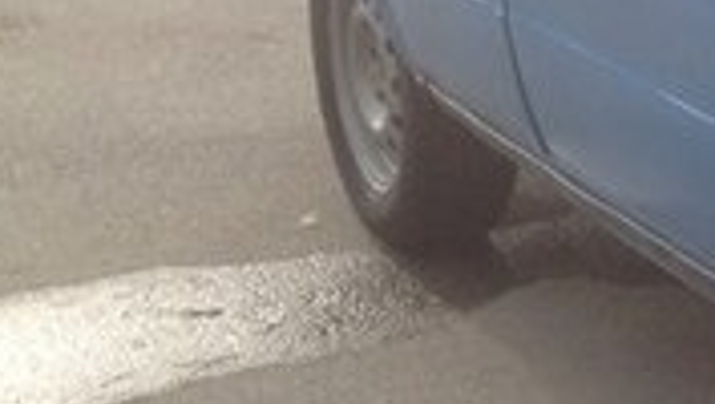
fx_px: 2695
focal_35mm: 142
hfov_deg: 13.9
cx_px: 1176
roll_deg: +0.0
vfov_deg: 8.6
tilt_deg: -18.7
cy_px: 143
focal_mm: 4.28
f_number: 2.4
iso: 50
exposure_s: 1/569
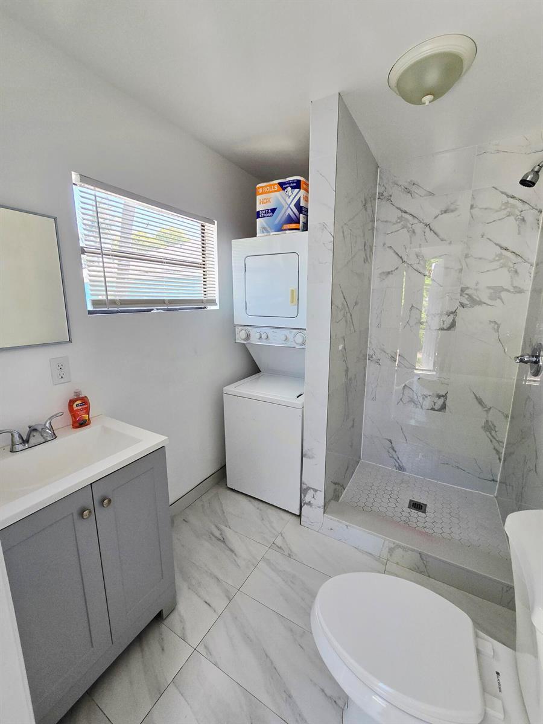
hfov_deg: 89.9
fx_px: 272
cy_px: 362
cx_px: 272
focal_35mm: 13
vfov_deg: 106.2
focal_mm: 2.2
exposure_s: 1/120
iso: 80
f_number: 2.2
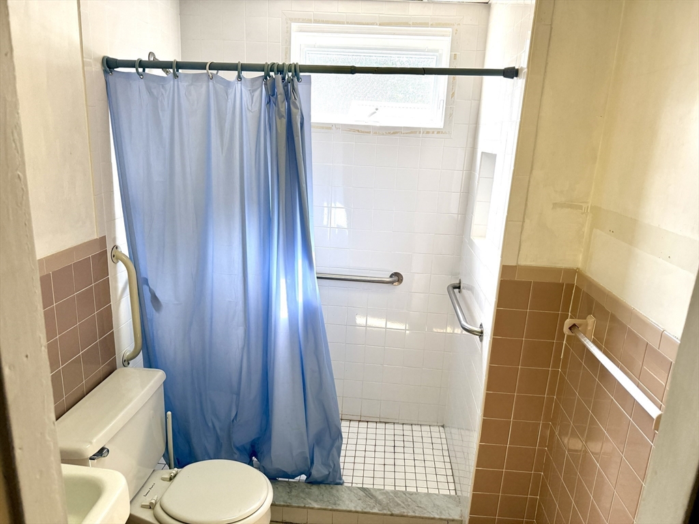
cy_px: 262
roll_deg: -2.9
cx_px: 350
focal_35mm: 24
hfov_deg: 71.6
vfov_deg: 56.8
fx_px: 485
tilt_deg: -14.8
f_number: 1.78
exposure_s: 1/238
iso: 200
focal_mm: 6.76
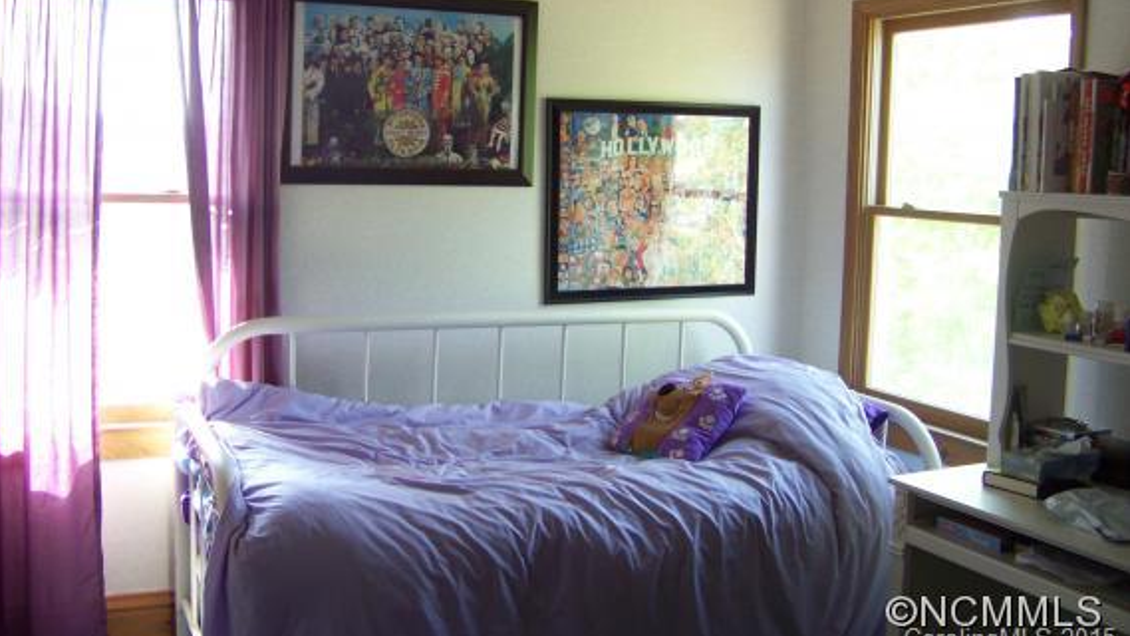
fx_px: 1198
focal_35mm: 40
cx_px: 556
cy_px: 225
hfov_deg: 50.5
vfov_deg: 29.5
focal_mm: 5.85
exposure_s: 1/30
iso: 102
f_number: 2.8
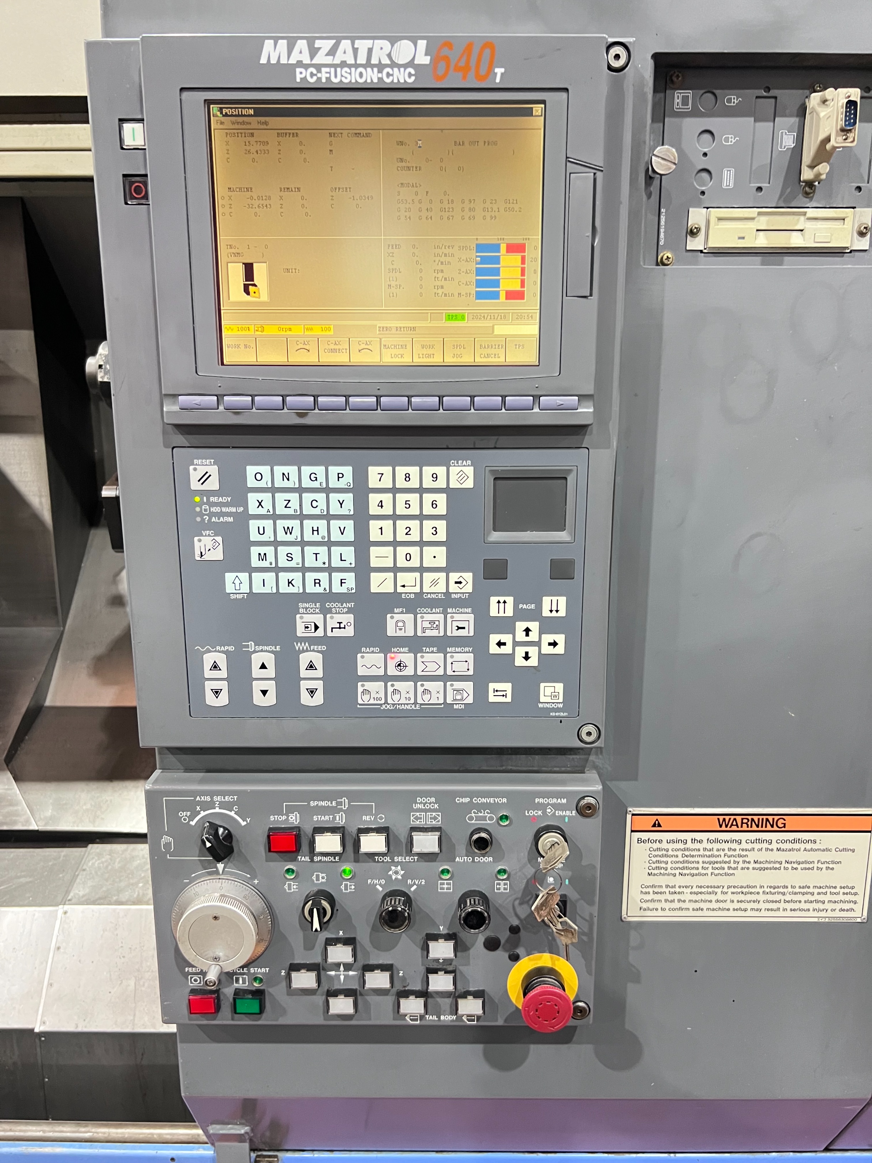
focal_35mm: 26
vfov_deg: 67.3
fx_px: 873
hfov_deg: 53.1
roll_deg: -0.1
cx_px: 436
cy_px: 582
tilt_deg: -12.4
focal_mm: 5.7
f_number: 1.5
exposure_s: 1/33
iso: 500
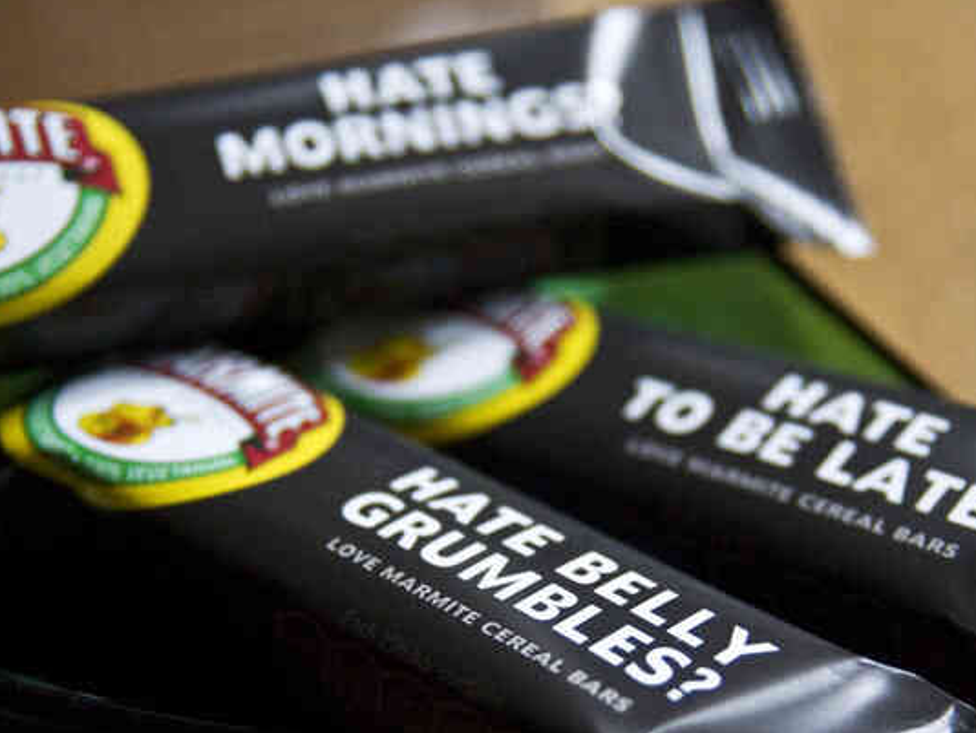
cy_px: 569
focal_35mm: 92
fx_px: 2595
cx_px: 525
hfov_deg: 21.3
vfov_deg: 16.0
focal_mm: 36
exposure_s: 1/200
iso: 1600
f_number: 2.8
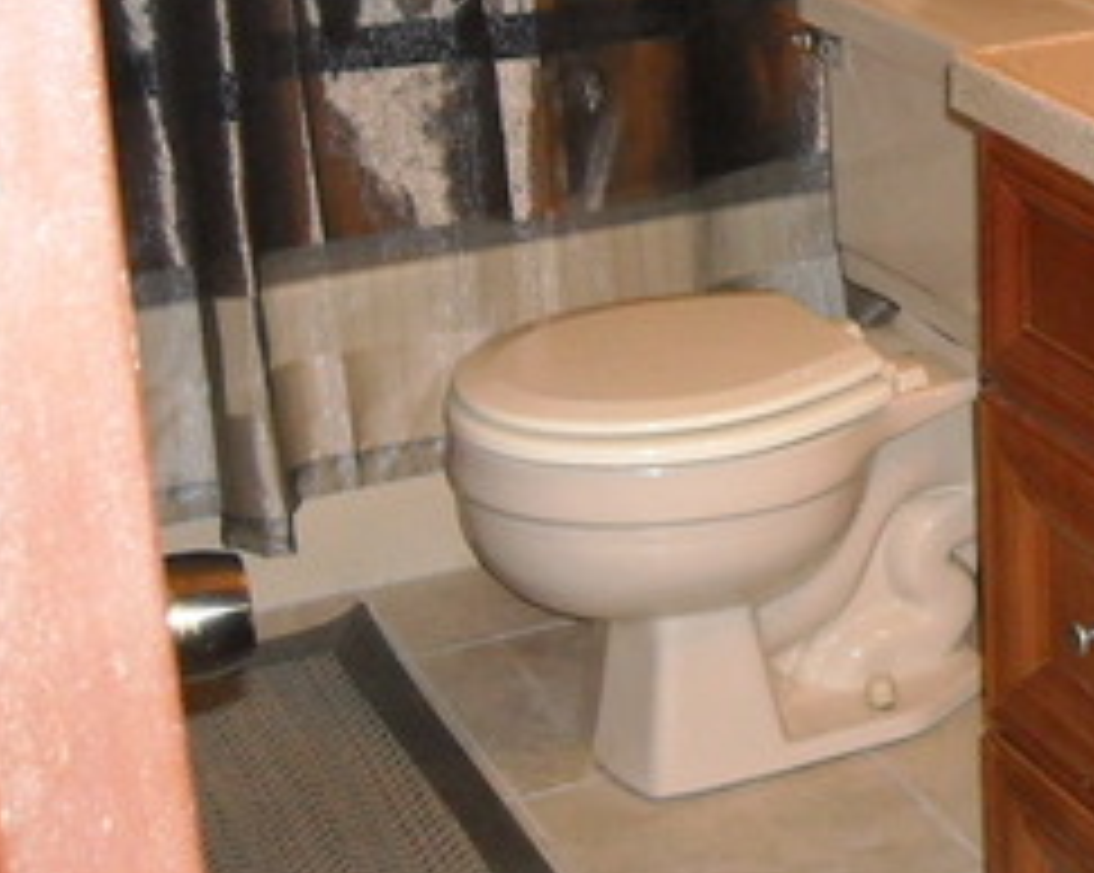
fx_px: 2912
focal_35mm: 90
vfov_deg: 16.9
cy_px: 153
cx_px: 1297
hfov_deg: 20.0
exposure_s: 1/60
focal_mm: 5.7
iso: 400
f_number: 2.8
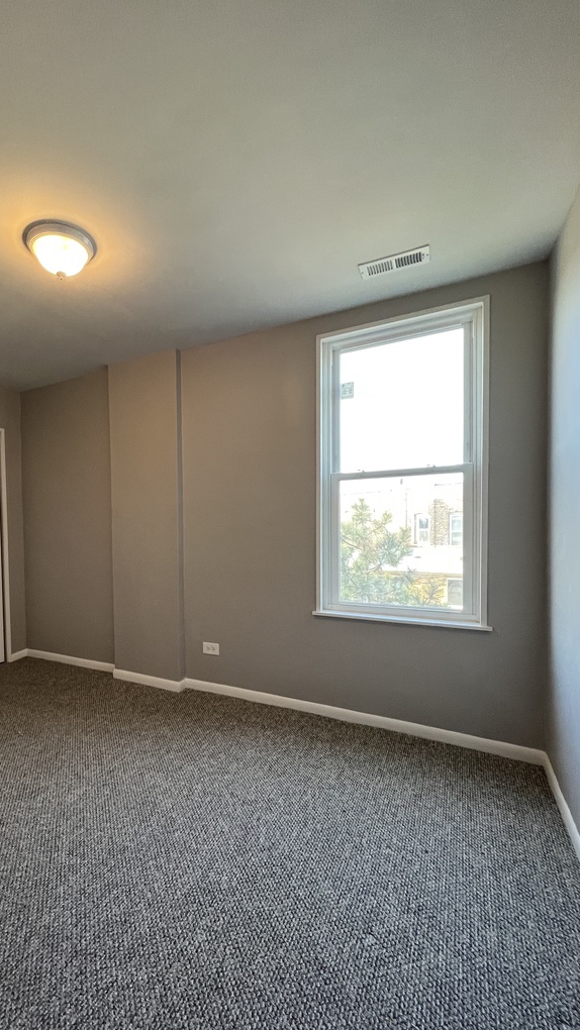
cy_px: 542
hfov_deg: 68.6
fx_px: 410
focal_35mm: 15
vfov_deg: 102.9
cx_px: 194
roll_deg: +2.4
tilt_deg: -1.5
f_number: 1.8
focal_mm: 1.57
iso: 250
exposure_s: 1/120
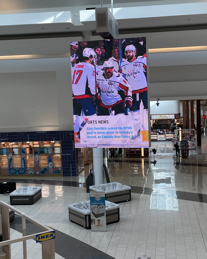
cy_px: 131
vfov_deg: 36.0
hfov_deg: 29.1
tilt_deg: -2.4
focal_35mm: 52
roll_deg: +2.8
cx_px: 118
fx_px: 398
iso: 32
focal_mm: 4.2
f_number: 1.6
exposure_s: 1/132
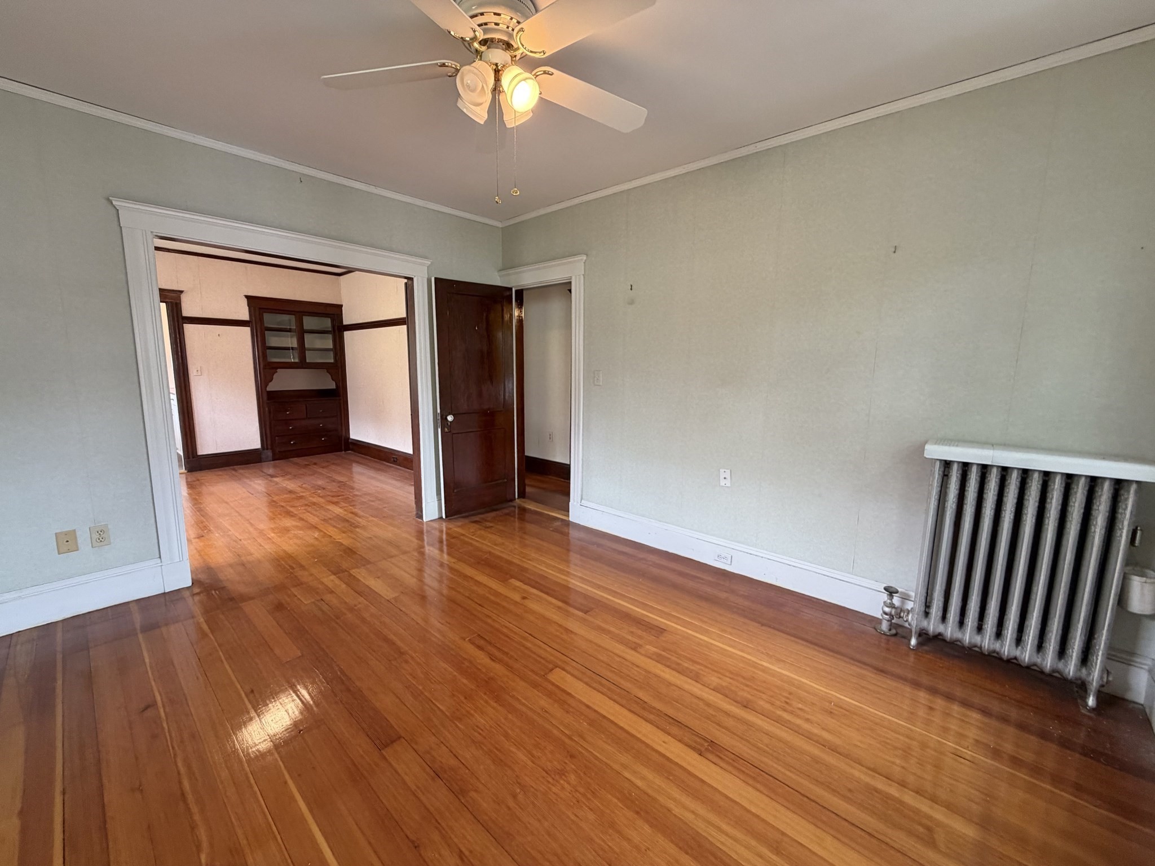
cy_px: 433
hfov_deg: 102.1
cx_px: 578
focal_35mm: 14
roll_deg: +0.0
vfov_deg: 85.7
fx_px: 467
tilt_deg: -8.4
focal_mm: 2.22
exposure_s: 1/60
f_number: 2.2
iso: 250
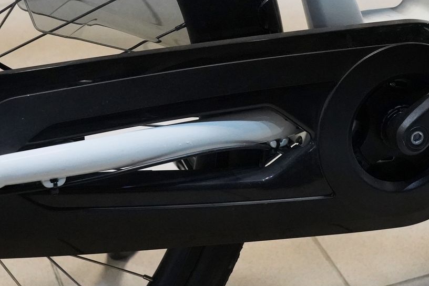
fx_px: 1168
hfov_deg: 20.8
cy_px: 68
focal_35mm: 98
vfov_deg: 13.9
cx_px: 231
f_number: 5
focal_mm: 40
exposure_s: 1/200
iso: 10000
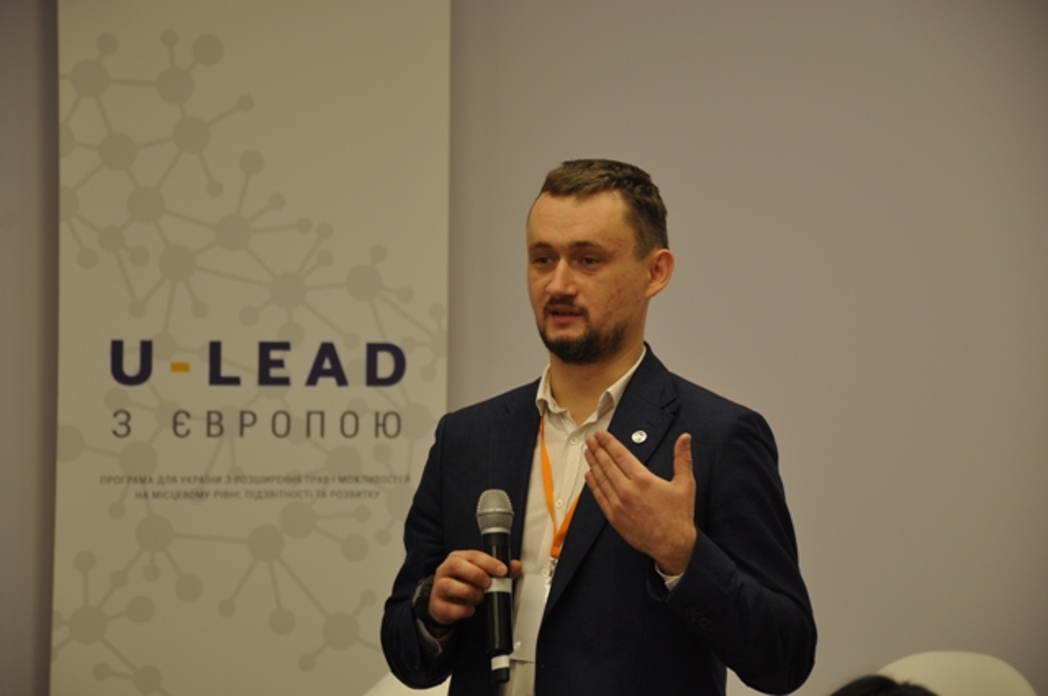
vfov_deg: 9.6
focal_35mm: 142
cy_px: 348
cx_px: 524
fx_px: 4143
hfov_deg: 14.4
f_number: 5.3
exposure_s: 1/6
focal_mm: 95
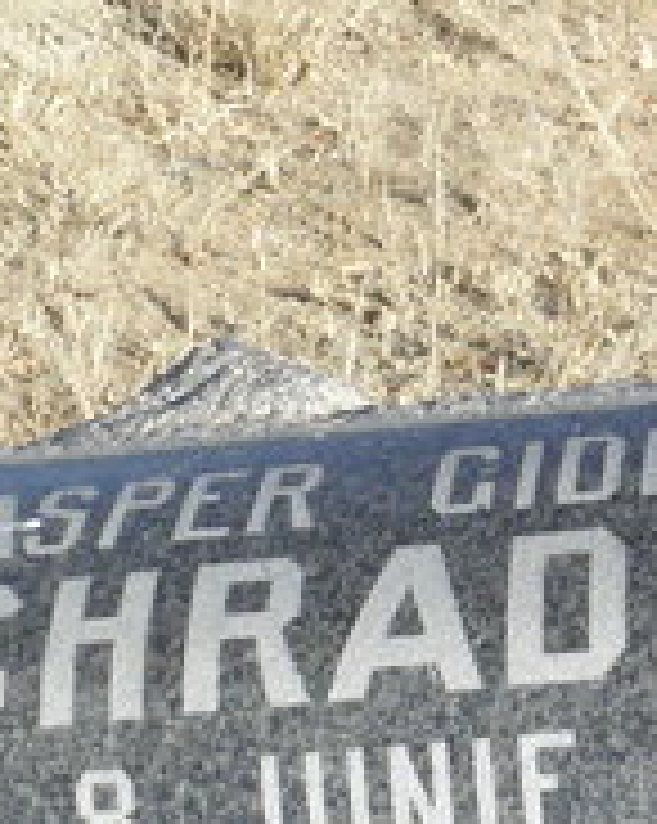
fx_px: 2702
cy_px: 833
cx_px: 310
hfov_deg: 13.9
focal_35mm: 111
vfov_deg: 16.9
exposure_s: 1/500
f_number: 6.3
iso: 200
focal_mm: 4.6
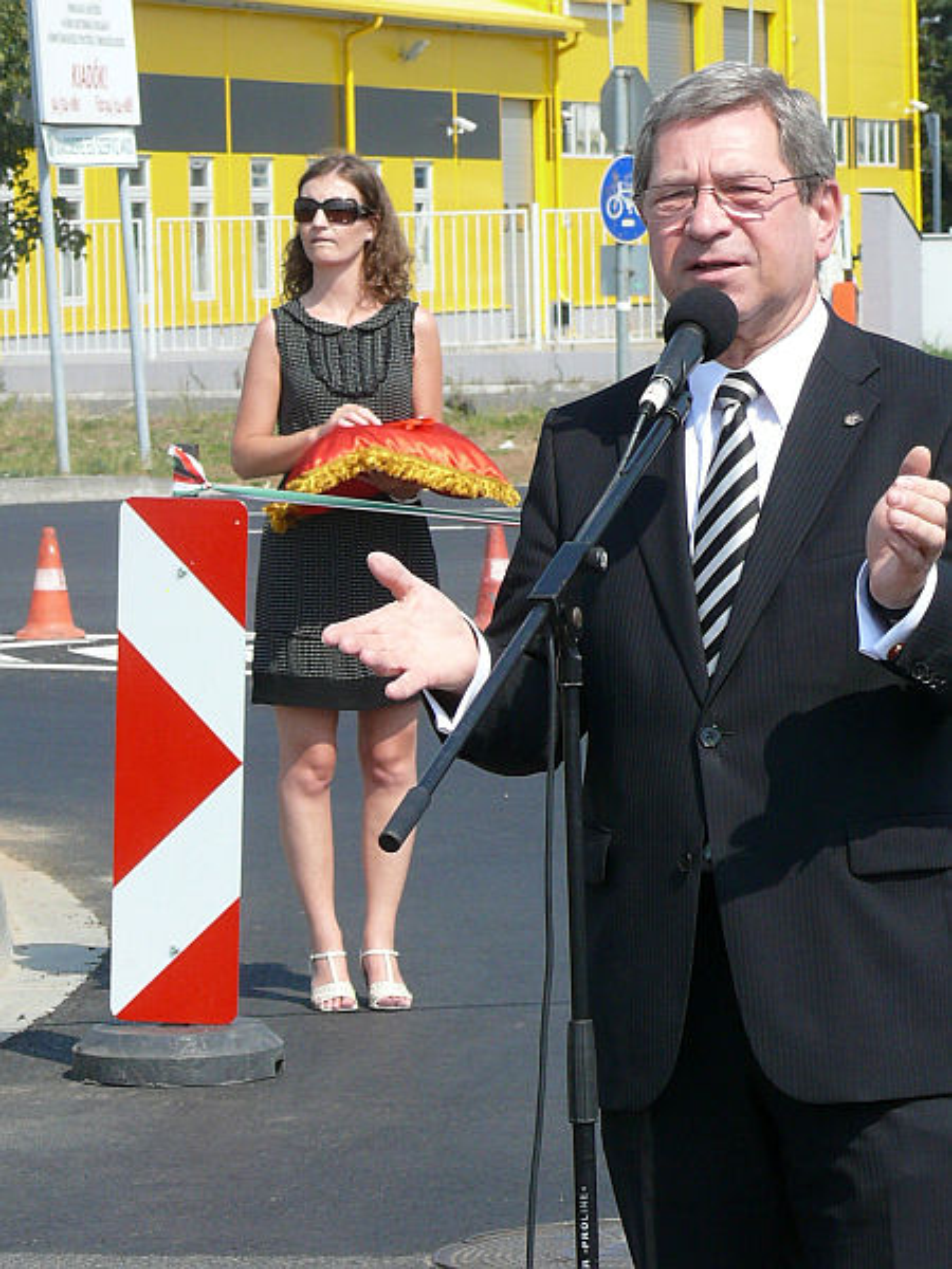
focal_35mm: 196
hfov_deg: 7.6
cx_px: 476
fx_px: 7187
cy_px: 634
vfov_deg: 10.1
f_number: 5.6
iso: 100
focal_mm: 23.3
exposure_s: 1/400
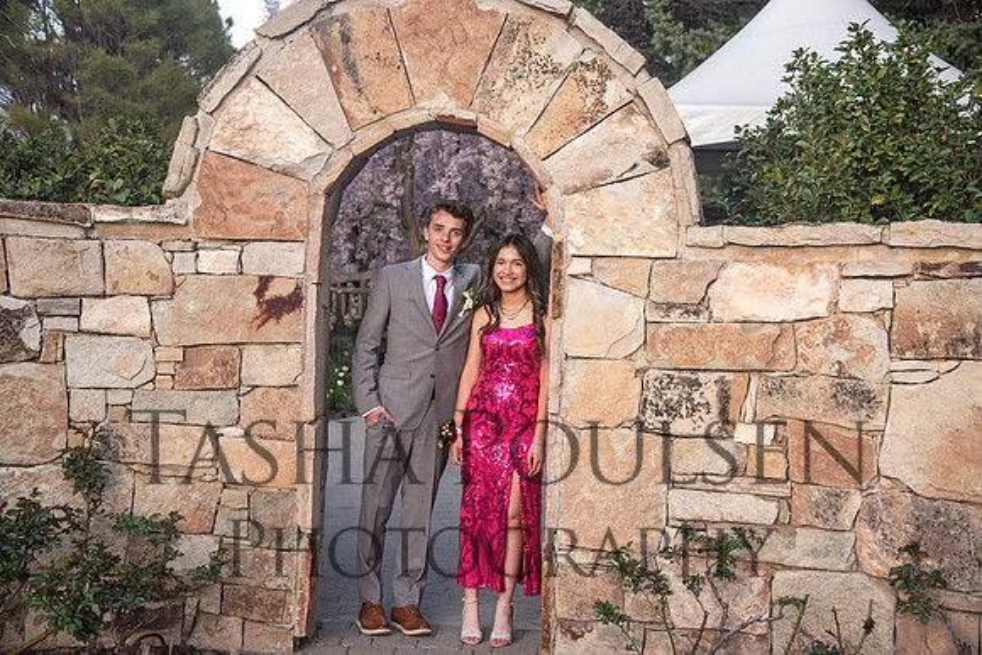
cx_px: 491
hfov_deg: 39.6
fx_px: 1364
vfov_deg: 27.0
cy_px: 328
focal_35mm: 50
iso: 500
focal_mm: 50
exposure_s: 1/125
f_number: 4.5
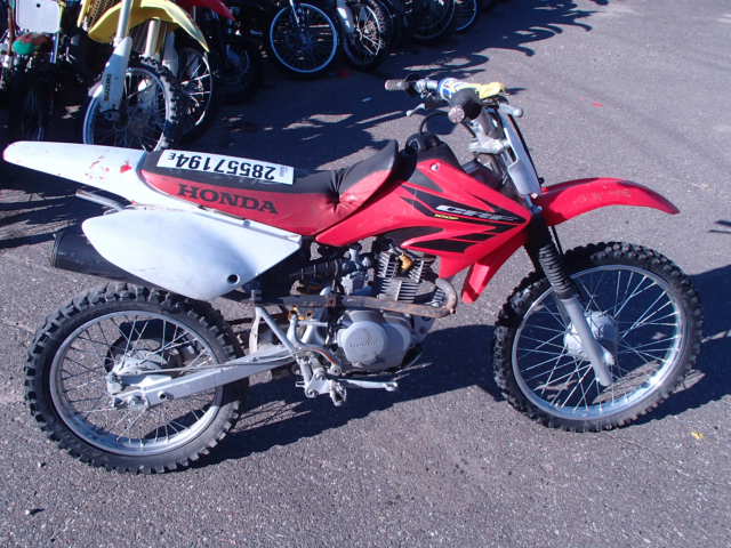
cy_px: 274
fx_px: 591
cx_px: 366
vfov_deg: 49.7
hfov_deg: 63.4
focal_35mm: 28
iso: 100
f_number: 3.9
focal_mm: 5
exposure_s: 1/500
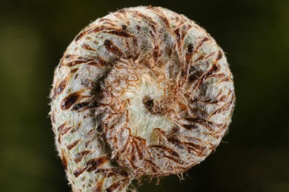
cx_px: 144
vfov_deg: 15.2
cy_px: 96
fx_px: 722
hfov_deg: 22.6
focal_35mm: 90
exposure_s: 1/60
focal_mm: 60
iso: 200
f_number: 32
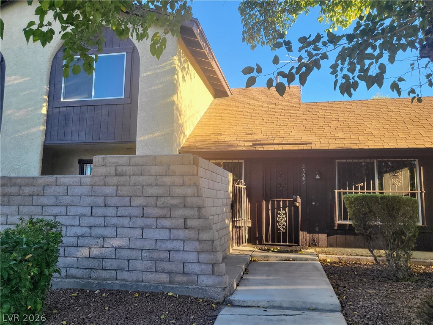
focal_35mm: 26
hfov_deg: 67.3
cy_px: 162
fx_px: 325
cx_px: 216
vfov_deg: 53.1
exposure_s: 1/407
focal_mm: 4.25
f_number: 1.8
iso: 50
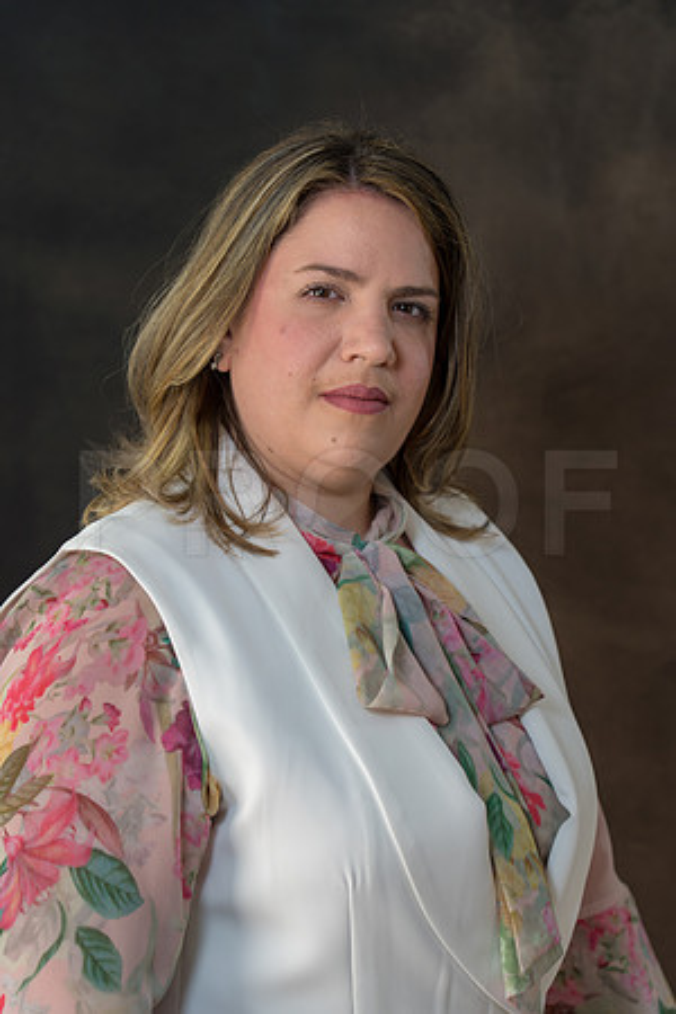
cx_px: 338
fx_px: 2957
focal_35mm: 105
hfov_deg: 13.0
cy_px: 507
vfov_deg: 19.5
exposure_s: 1/100
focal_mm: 105
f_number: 4.5
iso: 400
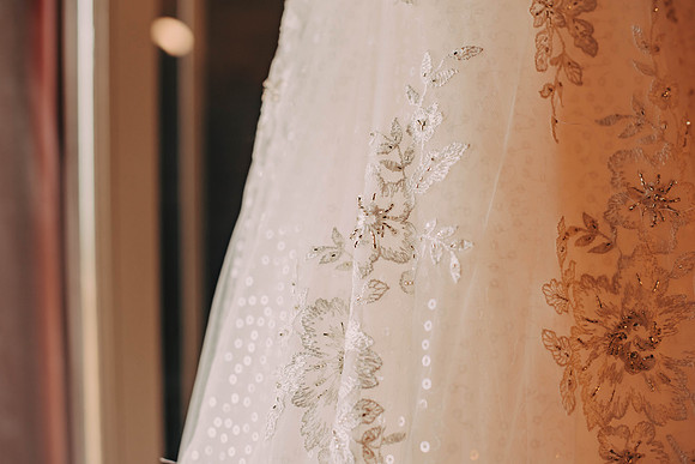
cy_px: 232
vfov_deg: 27.0
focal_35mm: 50
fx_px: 965
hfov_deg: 39.6
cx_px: 348
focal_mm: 50
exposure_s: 1/250
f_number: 2.8
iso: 400
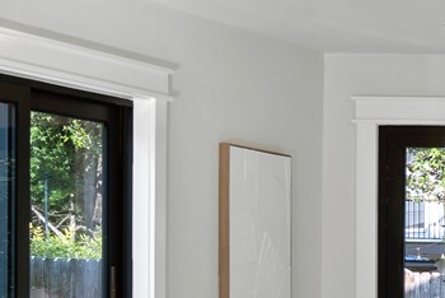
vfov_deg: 8.8
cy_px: 308
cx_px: 1177
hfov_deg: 10.6
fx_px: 1918
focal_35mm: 155
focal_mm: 25
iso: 100
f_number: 8
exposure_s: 1/4
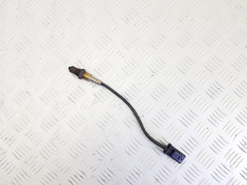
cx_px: 124
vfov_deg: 53.1
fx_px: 186
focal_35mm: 26
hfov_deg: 67.3
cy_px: 92
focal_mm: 4.2
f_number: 1.7
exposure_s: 1/100
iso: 64
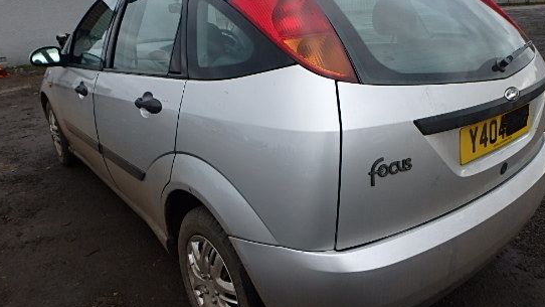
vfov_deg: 42.9
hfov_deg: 69.8
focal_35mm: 27
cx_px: 293
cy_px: 158
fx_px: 390
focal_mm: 3.7
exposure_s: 1/250
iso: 125
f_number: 3.5
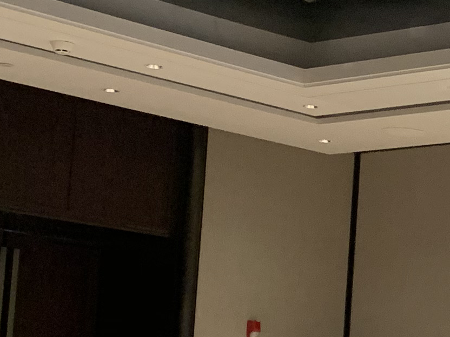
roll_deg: -3.0
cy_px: 323
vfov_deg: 11.7
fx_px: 1638
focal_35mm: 126
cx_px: 831
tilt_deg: +5.0
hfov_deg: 13.8
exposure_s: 1/60
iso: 160
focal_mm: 4.25
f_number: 1.8
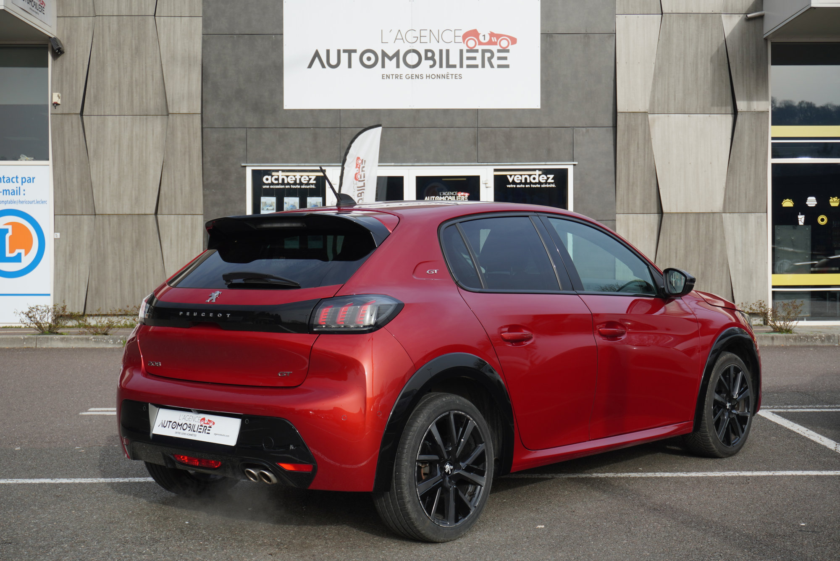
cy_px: 280
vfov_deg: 26.5
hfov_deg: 38.9
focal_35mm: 51
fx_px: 1191
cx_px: 420
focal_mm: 34
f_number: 5.6
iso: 100
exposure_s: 1/160
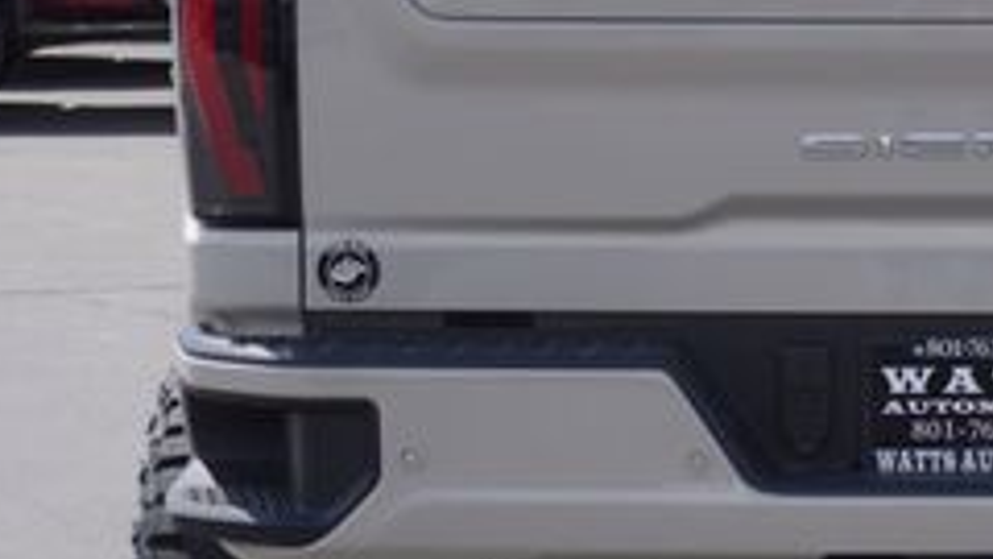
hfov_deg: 12.1
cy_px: 219
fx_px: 4634
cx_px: 993
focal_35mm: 176
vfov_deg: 6.9
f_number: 9
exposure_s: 1/200
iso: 100
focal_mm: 42
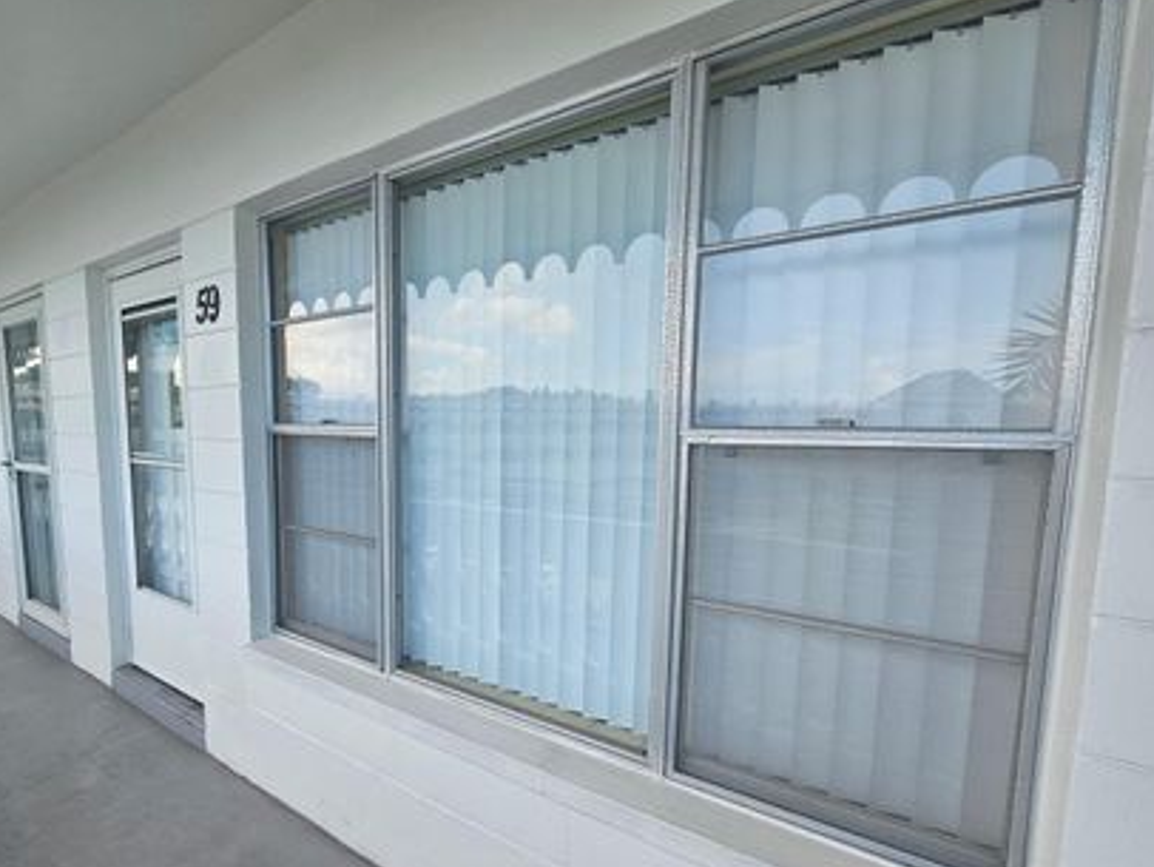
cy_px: 490
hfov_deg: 94.1
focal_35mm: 16
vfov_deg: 77.8
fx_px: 534
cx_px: 512
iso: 50
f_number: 2.2
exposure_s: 1/278
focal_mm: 2.2
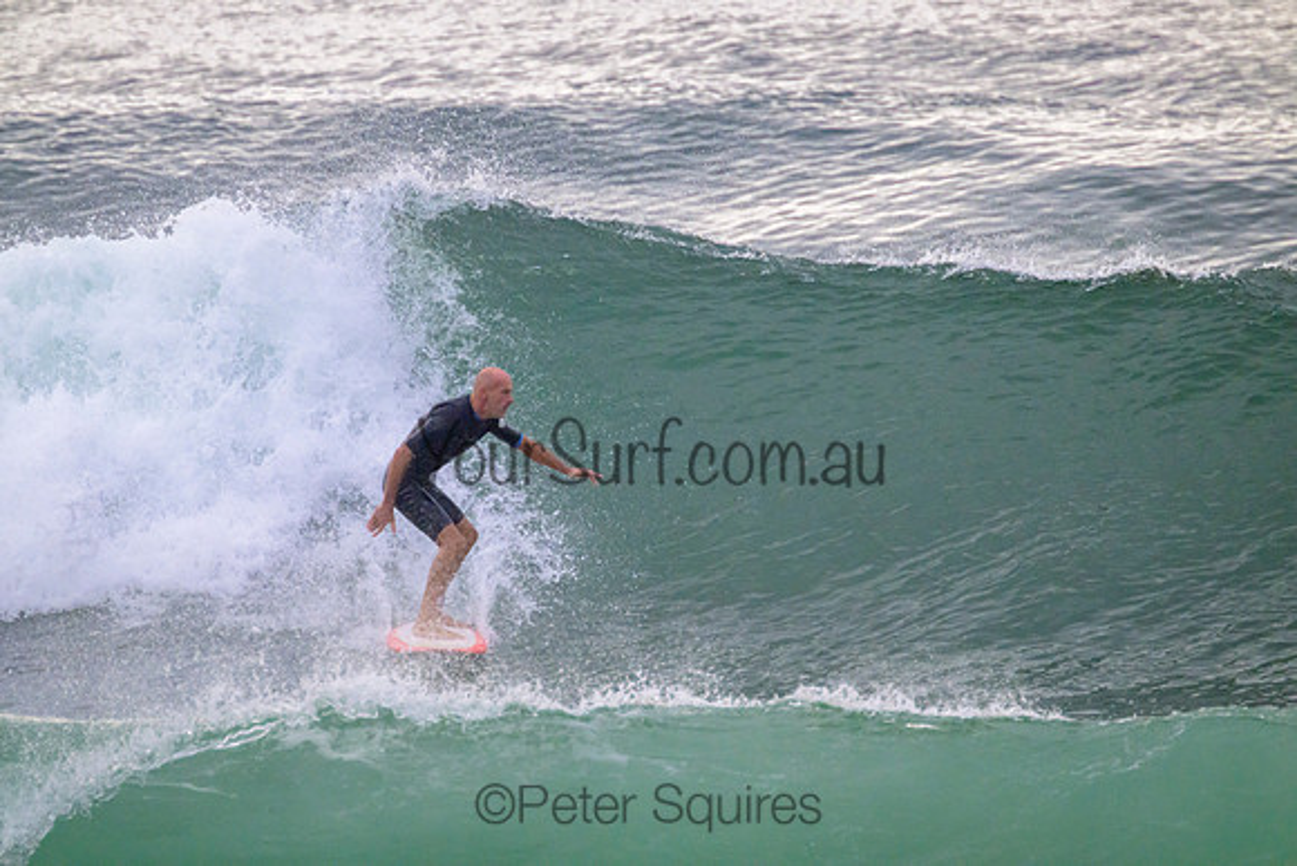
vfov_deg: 1.7
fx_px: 28828
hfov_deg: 2.6
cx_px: 648
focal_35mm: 800
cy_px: 433
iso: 3200
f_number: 11
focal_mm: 800
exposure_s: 1/2000
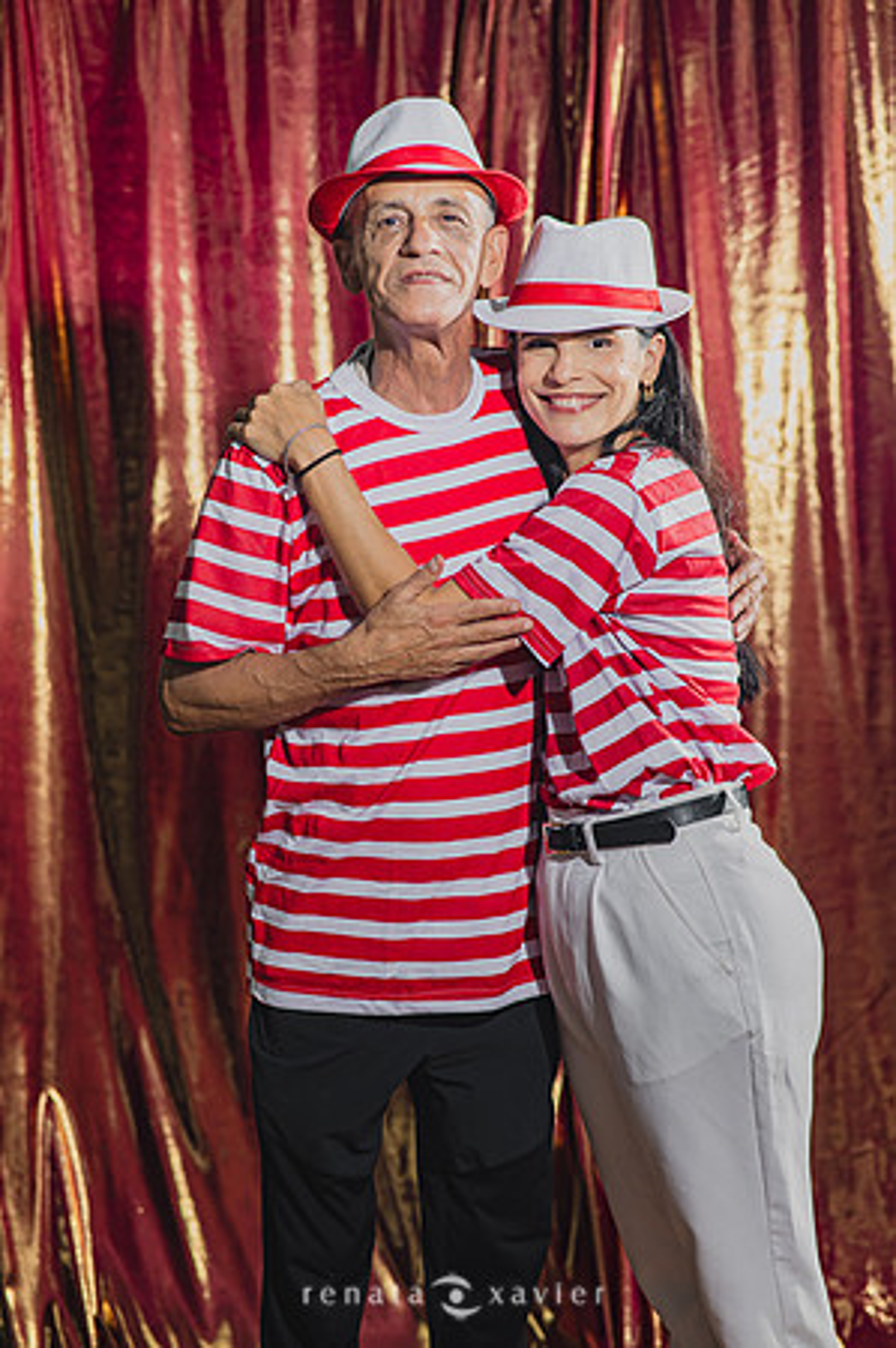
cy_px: 674
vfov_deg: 23.9
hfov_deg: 16.0
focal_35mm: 85
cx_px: 448
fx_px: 3180
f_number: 2.5
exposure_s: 1/200
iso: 200
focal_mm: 85
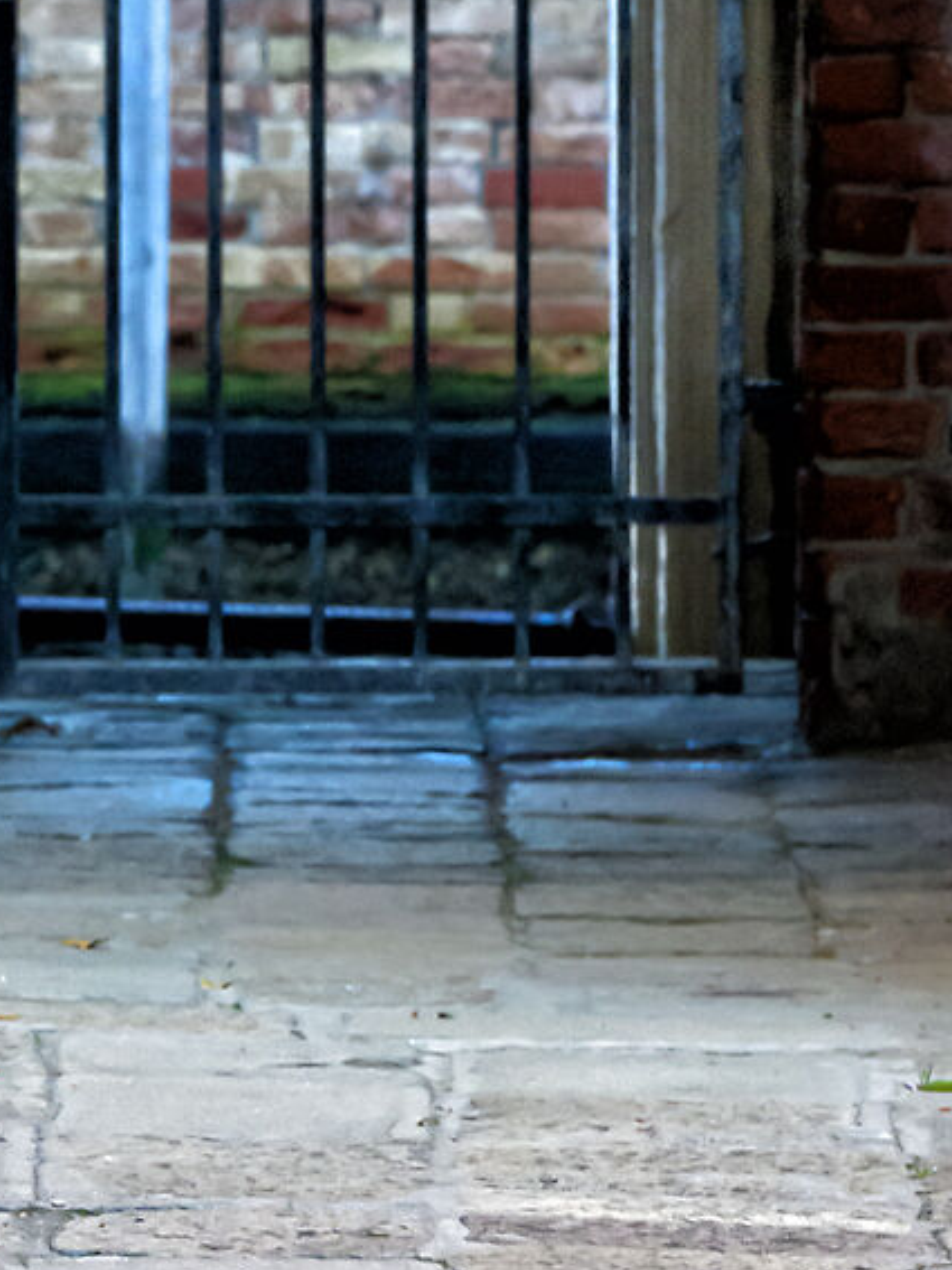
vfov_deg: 2.9
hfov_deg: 2.1
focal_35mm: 692
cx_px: -587
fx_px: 25384
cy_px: -457
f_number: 10
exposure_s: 1/200
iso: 5000
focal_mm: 170
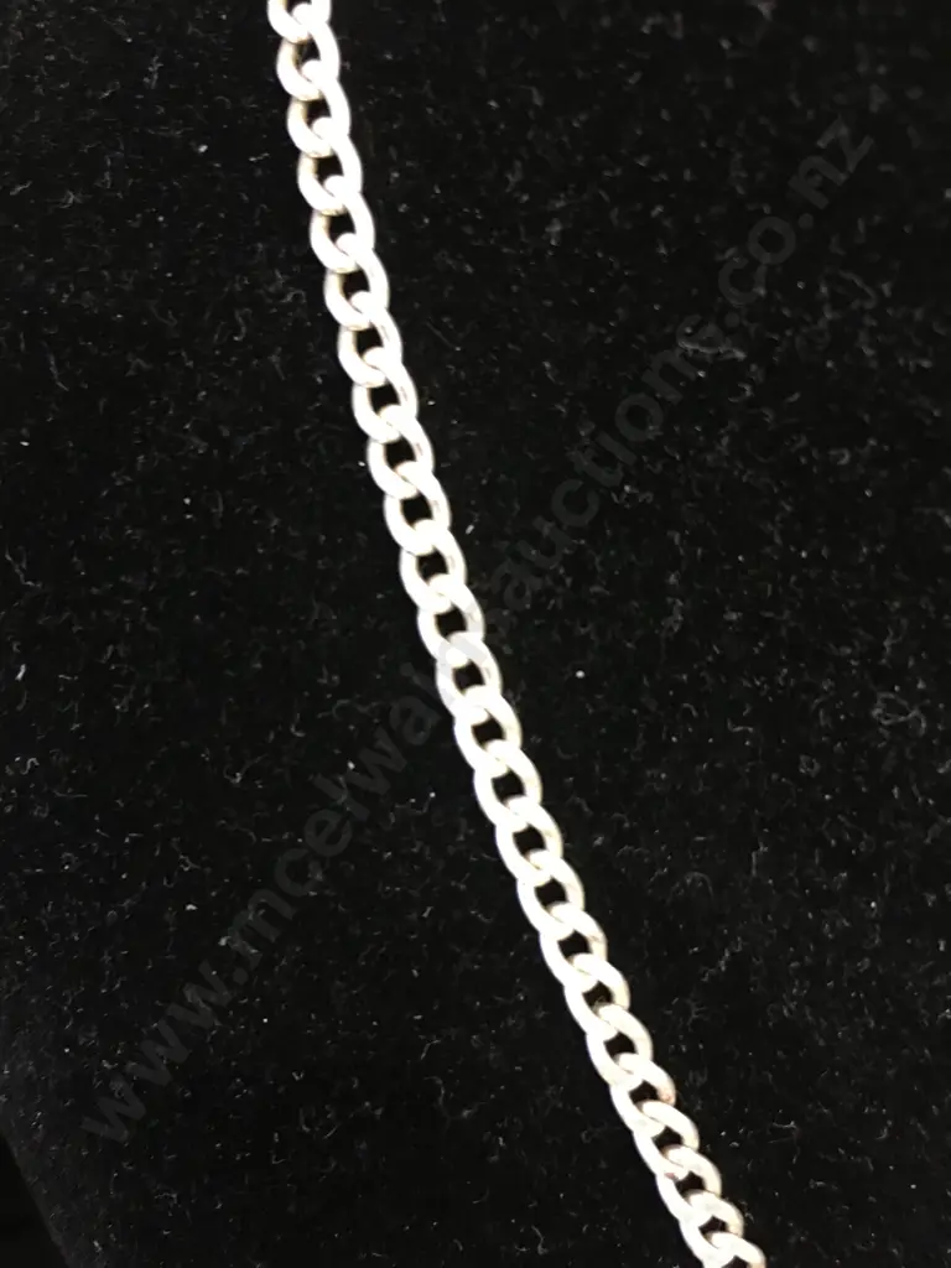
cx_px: 476
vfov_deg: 61.7
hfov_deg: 48.2
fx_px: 1062
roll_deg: -1.2
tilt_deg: -40.5
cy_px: 634
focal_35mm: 29
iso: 125
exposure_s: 1/8
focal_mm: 4.15
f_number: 2.2
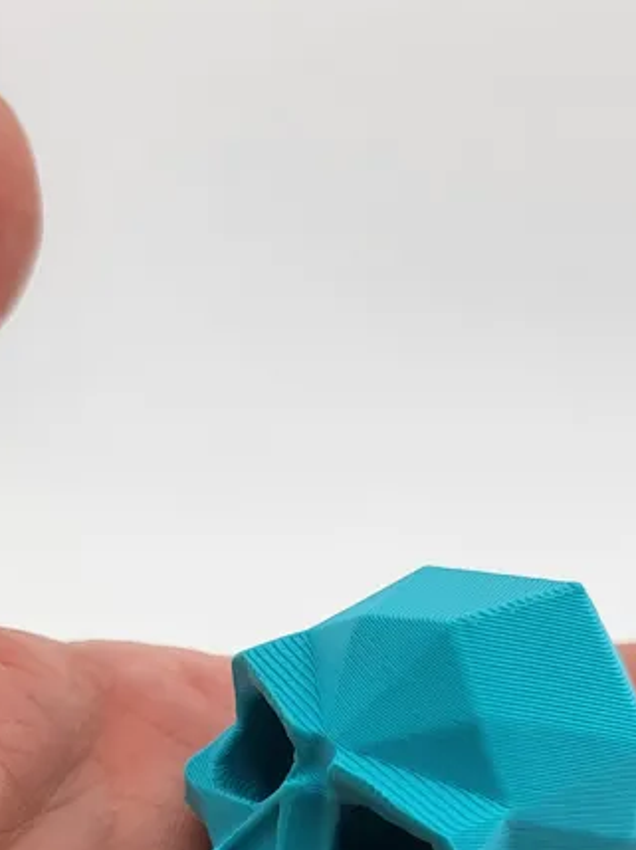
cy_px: 781
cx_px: 476
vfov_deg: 32.5
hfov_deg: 25.8
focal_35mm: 56
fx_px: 1374
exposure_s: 1/1058
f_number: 1.8
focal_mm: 5
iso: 40
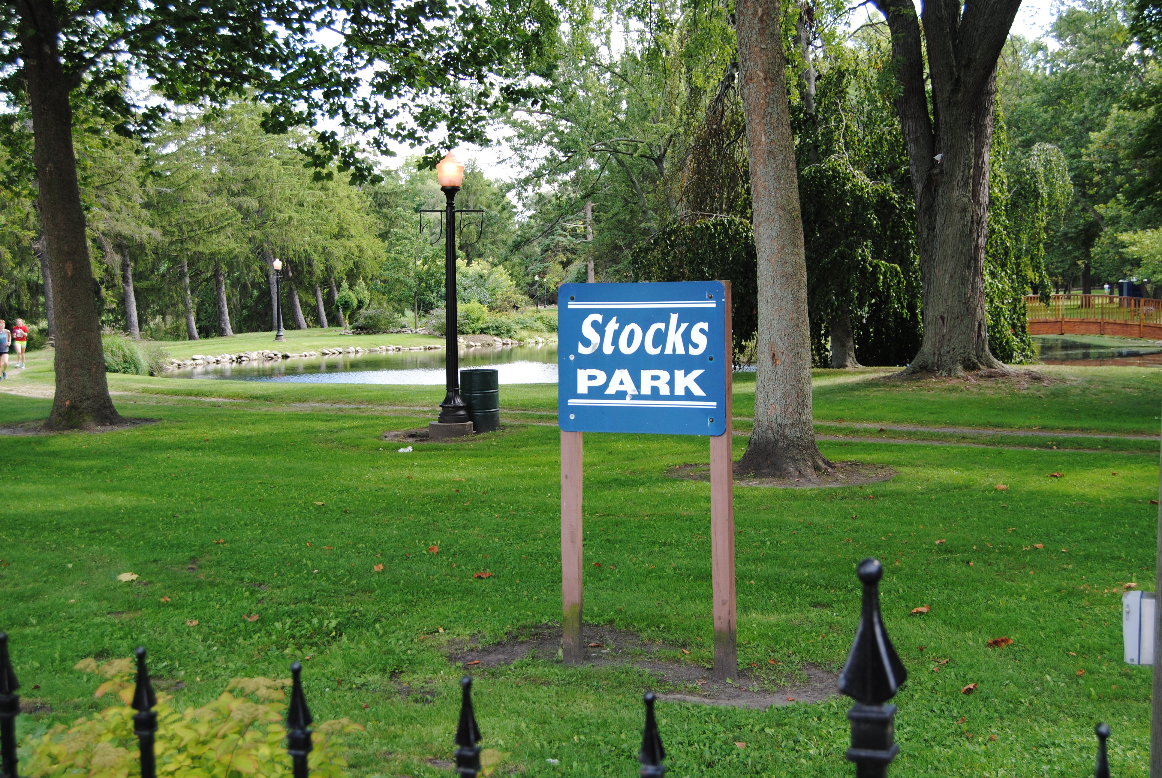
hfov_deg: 43.6
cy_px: 389
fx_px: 1454
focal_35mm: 45
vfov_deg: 29.9
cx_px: 581
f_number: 5.6
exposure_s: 1/125
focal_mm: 30
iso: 200
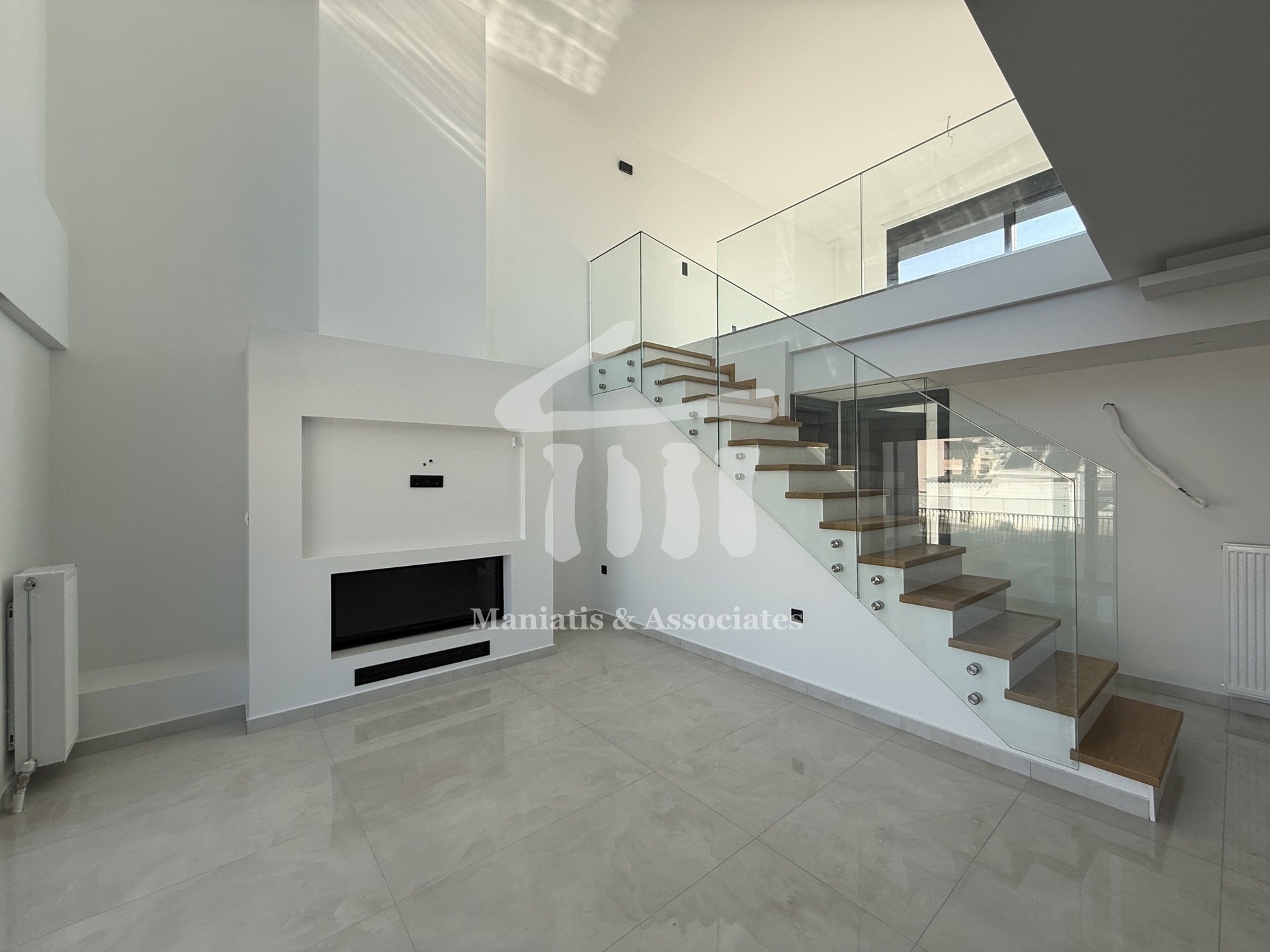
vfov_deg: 85.7
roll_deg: -0.1
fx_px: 514
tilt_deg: +0.9
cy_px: 476
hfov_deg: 102.1
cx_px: 635
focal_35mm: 14
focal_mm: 2.22
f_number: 2.2
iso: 50
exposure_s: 1/273
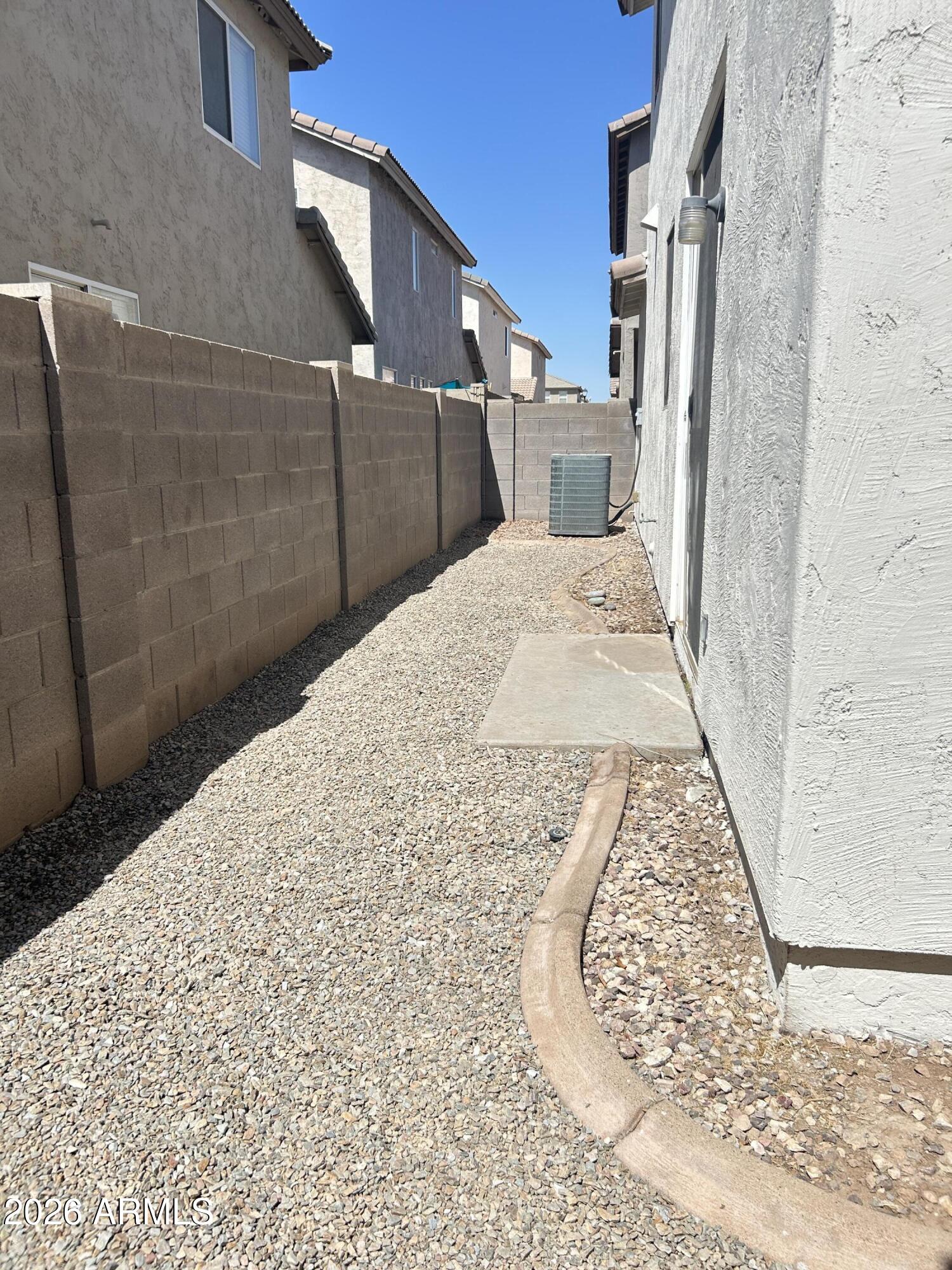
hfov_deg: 53.1
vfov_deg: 67.3
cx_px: 476
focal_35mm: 26
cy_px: 635
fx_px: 953
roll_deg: +0.4
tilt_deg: -13.5
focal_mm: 5.7
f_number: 1.5
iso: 50
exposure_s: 1/3968
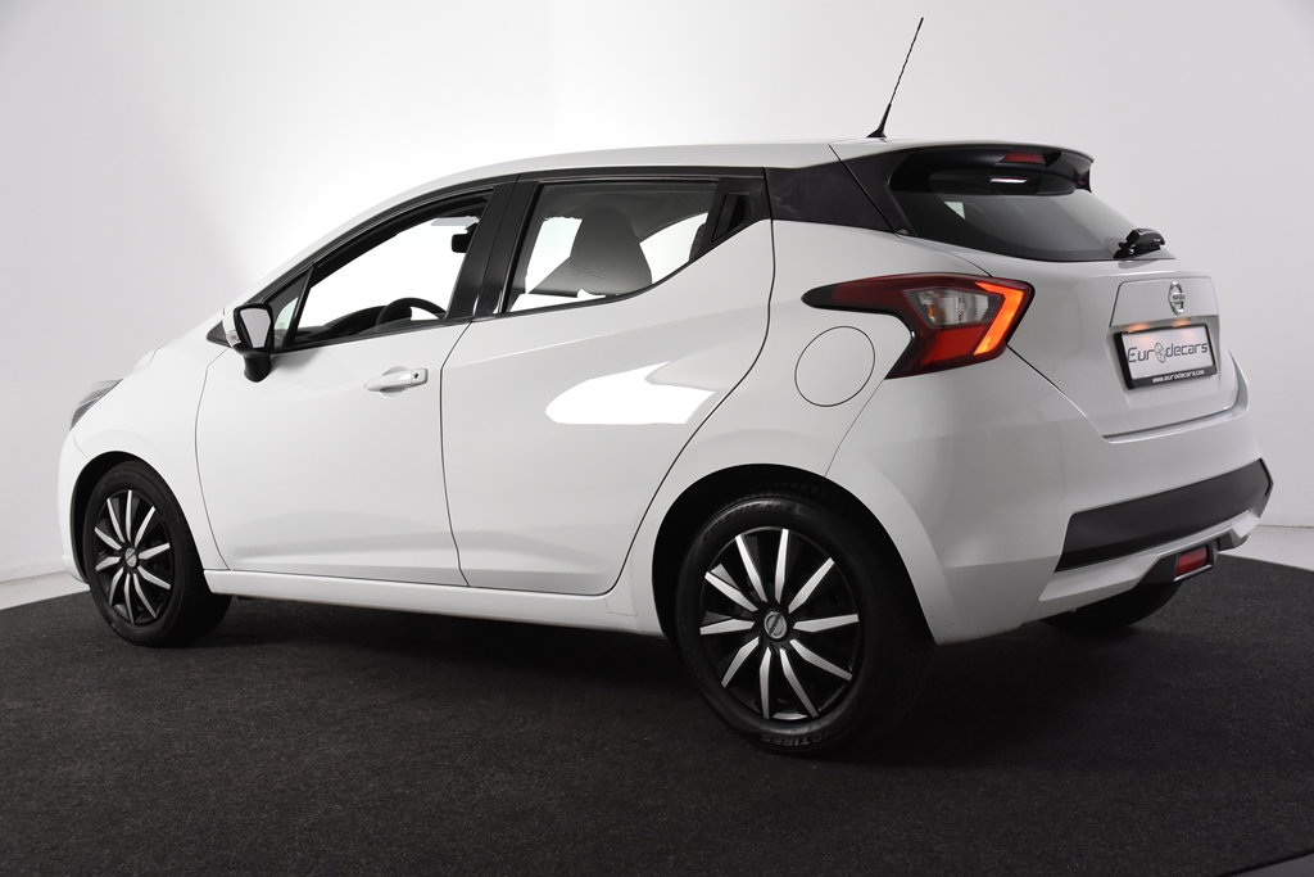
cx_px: 657
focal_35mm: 46
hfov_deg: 42.3
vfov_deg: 29.0
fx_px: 1697
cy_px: 438
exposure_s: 1/125
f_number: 5.6
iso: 1600
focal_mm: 31
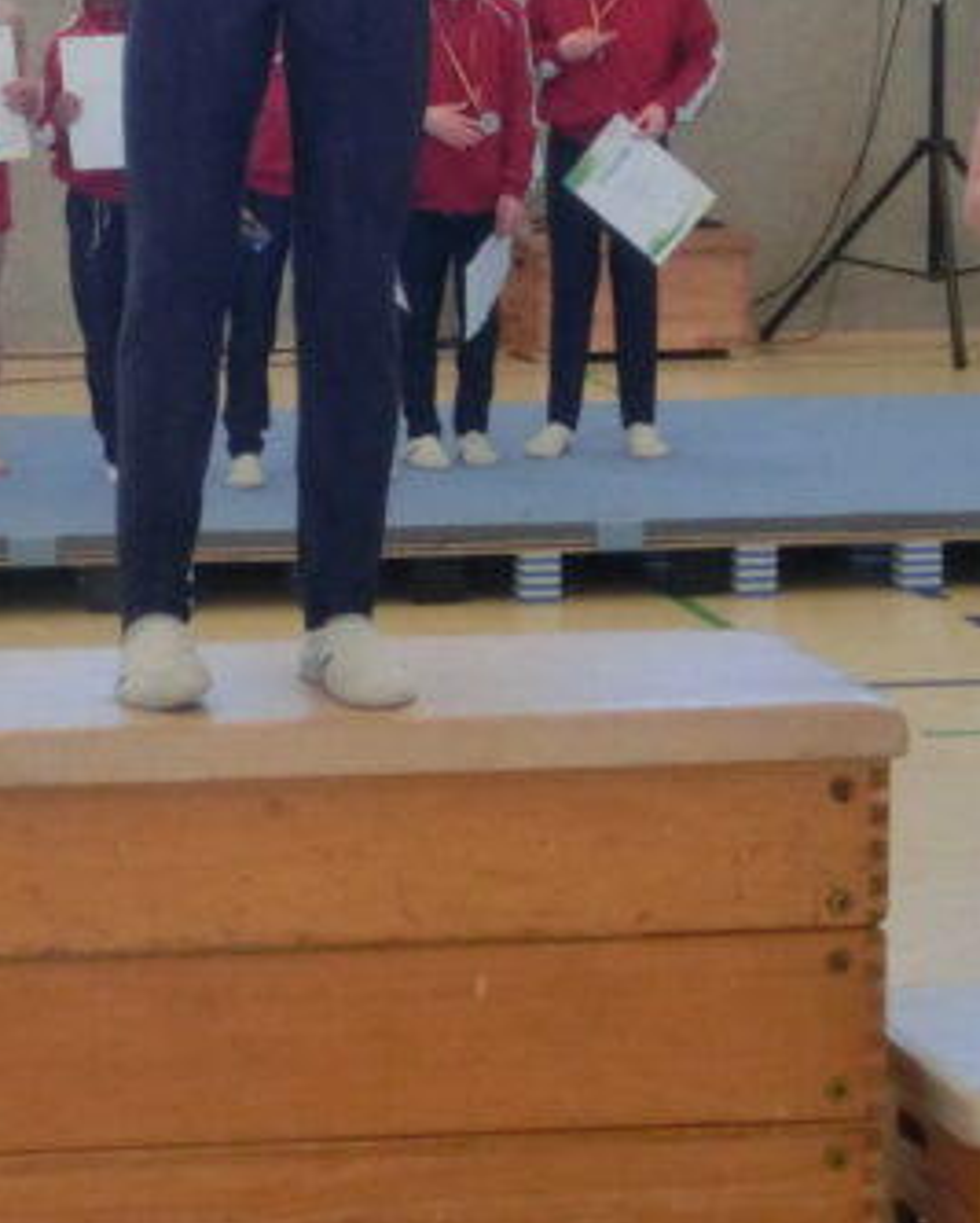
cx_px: -4
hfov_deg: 12.7
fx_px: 4345
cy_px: 430
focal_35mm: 120
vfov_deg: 16.0
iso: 400
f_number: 4
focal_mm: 7.15
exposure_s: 1/125
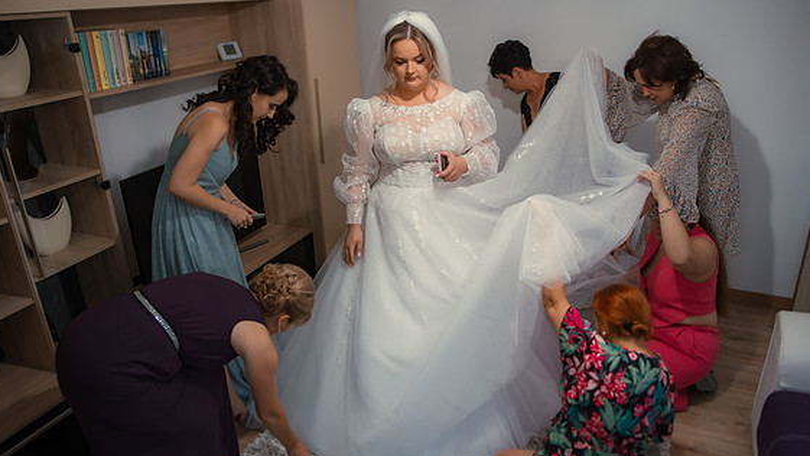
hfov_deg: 67.8
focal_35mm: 28
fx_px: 602
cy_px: 222
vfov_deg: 41.5
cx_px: 441
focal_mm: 24
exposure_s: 1/125
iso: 1000
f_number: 2.8
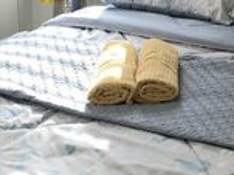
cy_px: -33
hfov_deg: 19.8
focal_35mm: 96
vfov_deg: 14.9
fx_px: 648
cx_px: 237
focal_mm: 4.15
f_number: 2.2
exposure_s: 1/130
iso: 25
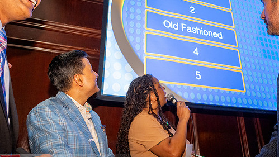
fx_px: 237
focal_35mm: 32
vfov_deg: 36.6
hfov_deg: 60.9
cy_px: 67
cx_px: 149
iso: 2500
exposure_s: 1/80
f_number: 4
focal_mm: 24
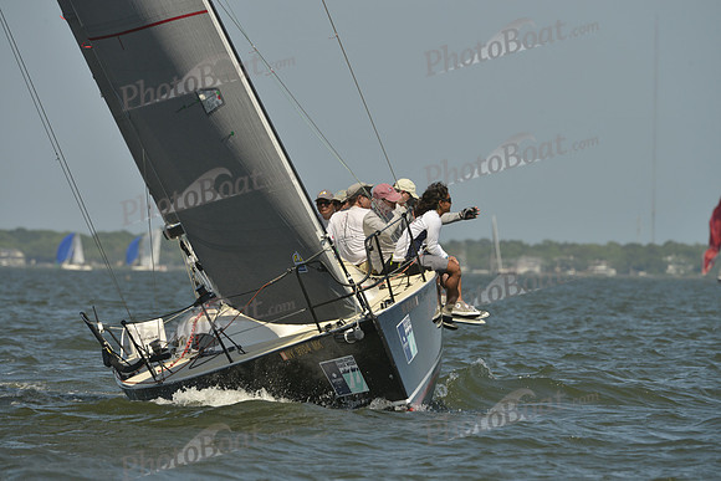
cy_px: 240
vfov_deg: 3.4
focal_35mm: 400
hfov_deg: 5.2
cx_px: 360
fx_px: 8013
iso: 280
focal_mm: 400
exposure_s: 1/1250
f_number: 9
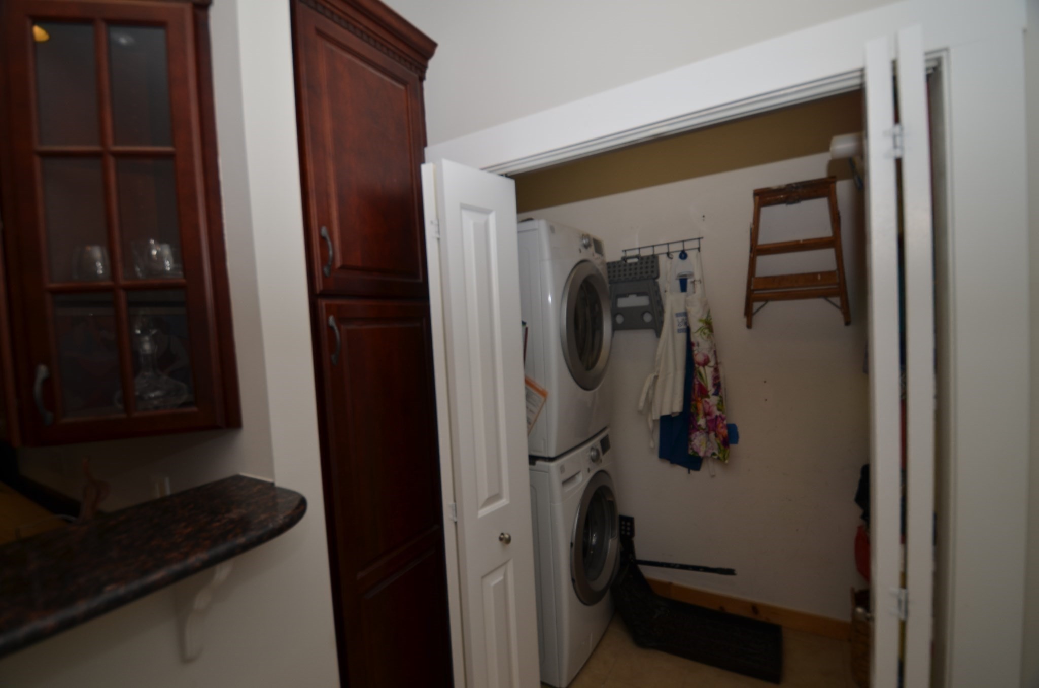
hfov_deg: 100.5
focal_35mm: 15
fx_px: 432
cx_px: 520
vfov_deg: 77.1
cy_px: 344
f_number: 3.5
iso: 100
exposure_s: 1/200
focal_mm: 10
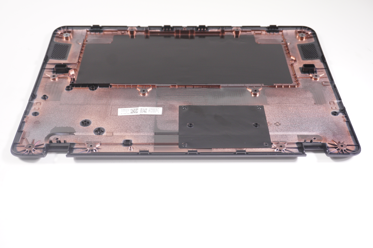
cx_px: 186
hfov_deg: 46.4
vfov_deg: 31.8
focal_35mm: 42
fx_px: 435
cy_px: 124
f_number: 5.6
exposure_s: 1/125
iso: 640
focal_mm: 28
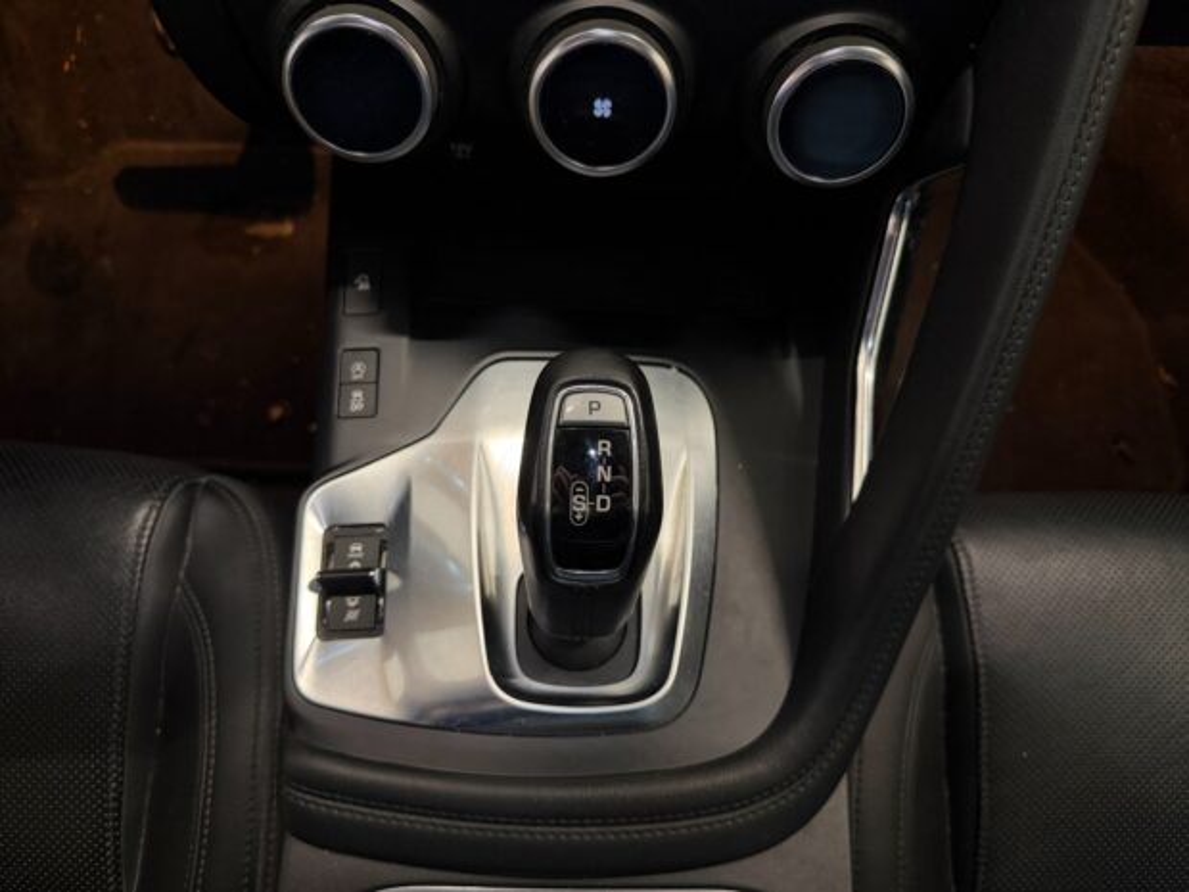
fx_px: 824
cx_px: 594
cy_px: 446
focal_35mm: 24
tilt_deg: -70.8
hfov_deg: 71.6
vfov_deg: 56.8
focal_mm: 6.76
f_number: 1.78
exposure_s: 1/32
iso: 640
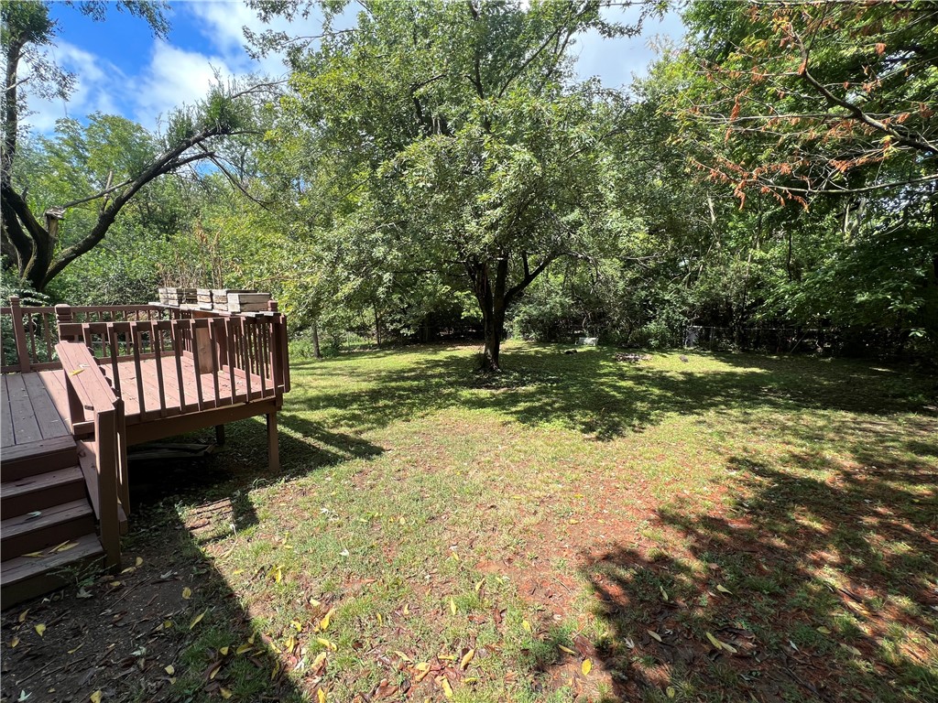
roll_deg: -1.0
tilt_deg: -9.5
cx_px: 469
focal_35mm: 13
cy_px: 352
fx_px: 352
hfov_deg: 106.2
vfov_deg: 89.9
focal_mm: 1.57
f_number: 1.8
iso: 32
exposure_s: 1/490
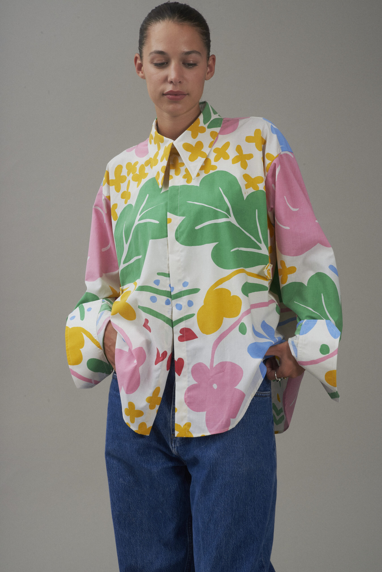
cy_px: 286
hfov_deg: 14.4
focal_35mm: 95
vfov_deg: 21.5
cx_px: 191
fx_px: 1511
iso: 200
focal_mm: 95
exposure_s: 1/160
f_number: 13
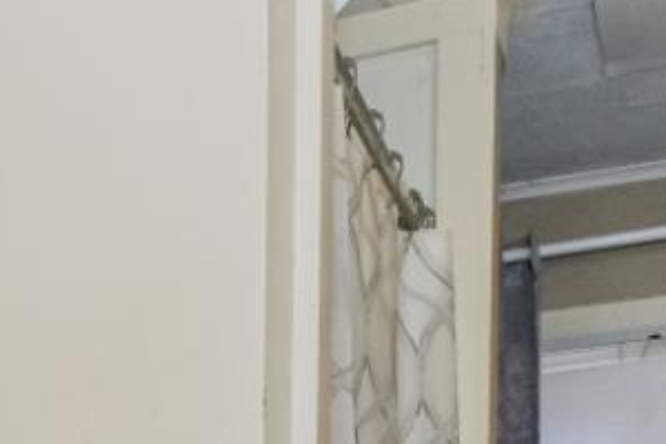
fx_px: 1387
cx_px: -89
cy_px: 722
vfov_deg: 16.2
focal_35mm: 75
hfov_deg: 24.9
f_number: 8
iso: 1600
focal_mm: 10
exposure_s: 1/80
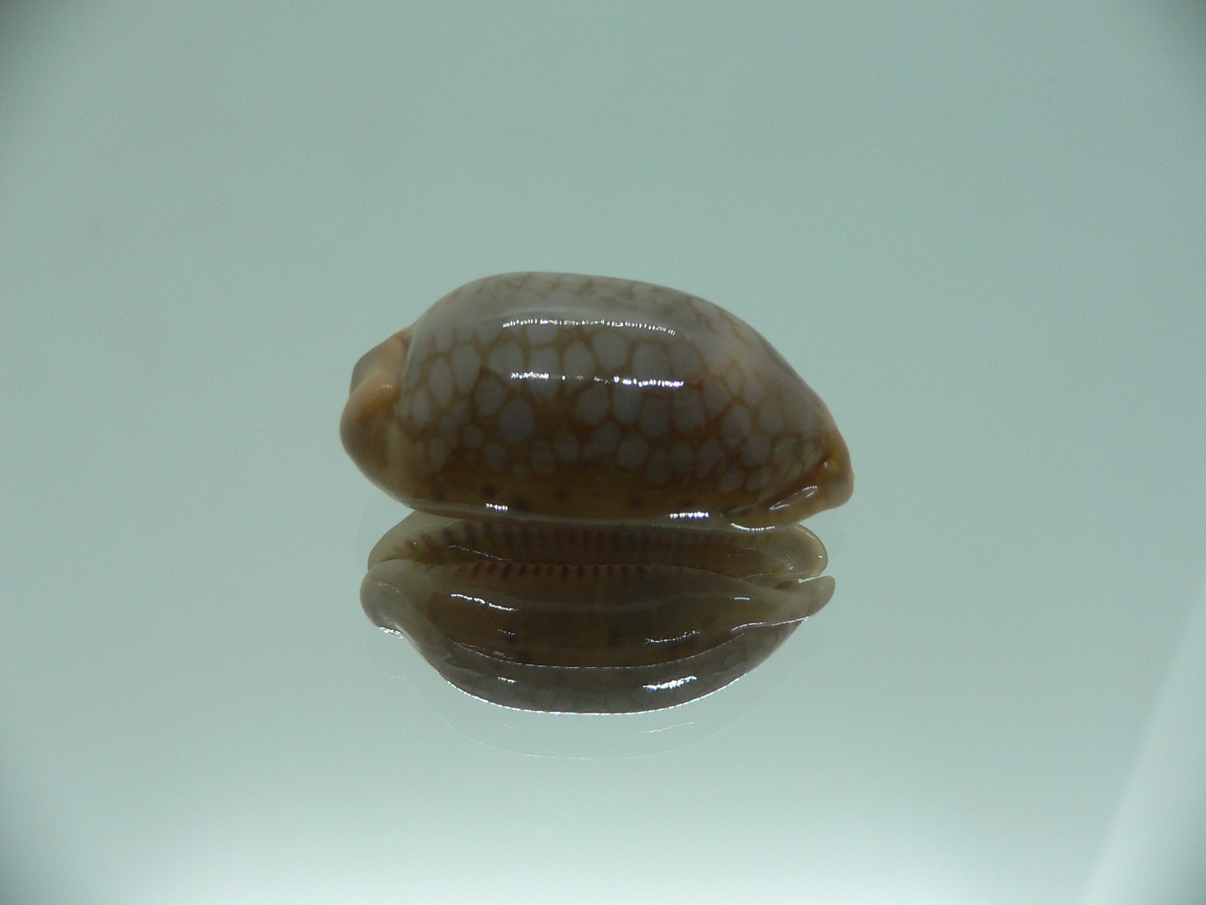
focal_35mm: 35
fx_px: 1219
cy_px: 452
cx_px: 603
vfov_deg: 40.7
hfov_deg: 52.6
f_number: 2.8
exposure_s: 1/60
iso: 80
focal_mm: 4.6
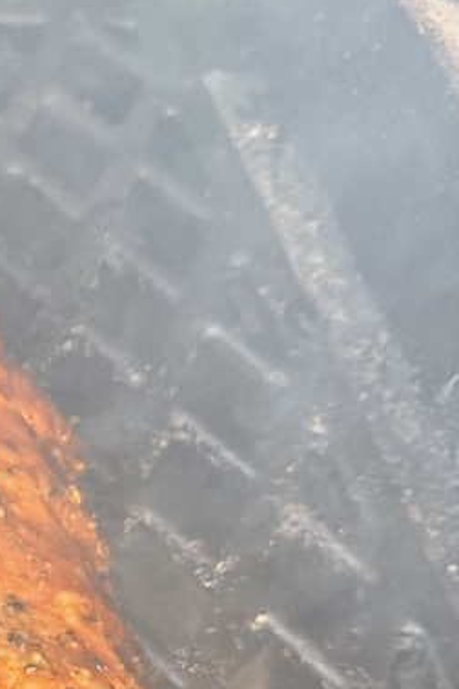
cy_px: 791
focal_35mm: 99
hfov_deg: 11.9
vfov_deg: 19.6
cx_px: -542
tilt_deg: -57.5
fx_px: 1893
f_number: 1.78
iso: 320
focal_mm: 6.76
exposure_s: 1/60
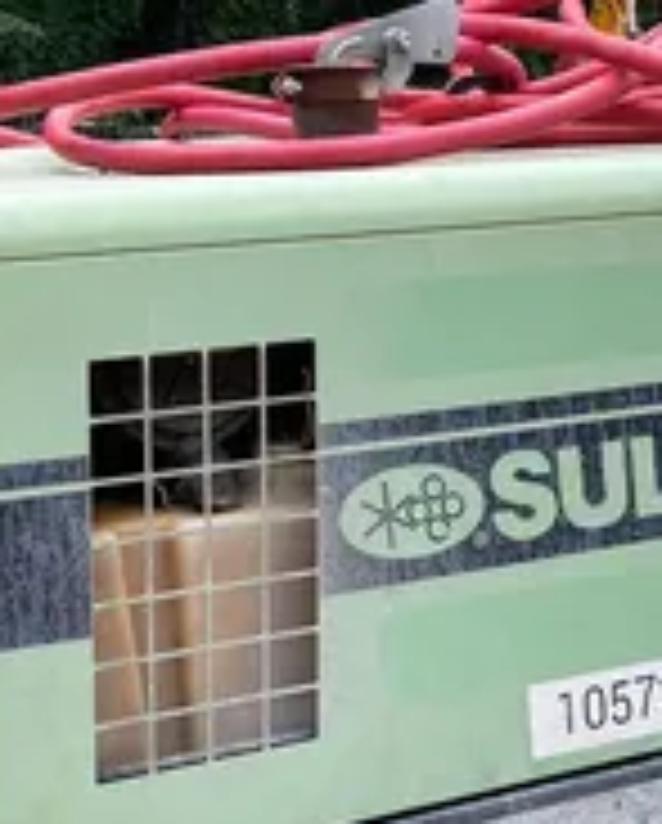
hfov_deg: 18.2
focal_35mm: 82
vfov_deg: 22.9
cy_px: 678
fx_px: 2003
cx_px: 676
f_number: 1.8
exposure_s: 1/120
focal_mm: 3.99
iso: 40
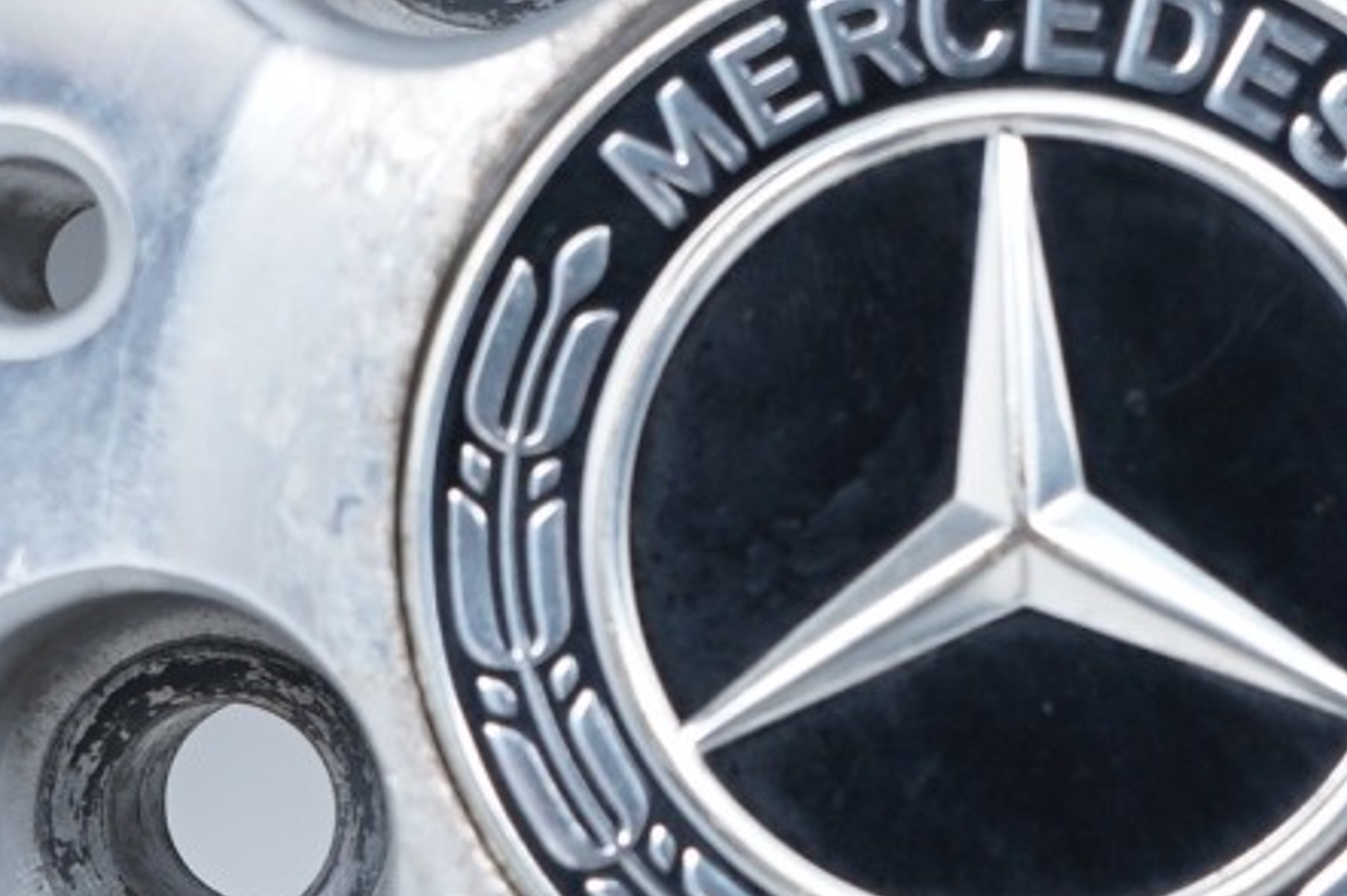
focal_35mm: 126
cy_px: 617
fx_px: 4711
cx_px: 814
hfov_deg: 16.3
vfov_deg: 10.9
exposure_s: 1/100
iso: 250
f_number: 7.1
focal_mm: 29
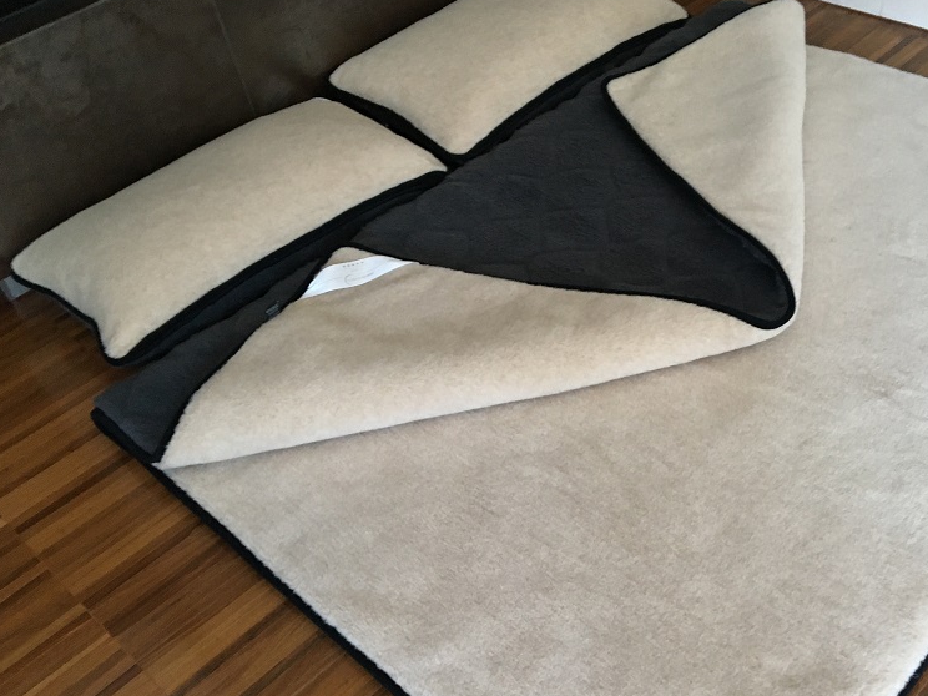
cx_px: 589
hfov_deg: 47.4
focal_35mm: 39
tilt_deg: -47.5
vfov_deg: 36.6
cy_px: 434
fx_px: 1046
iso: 200
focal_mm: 4.15
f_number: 2.2
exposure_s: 1/33
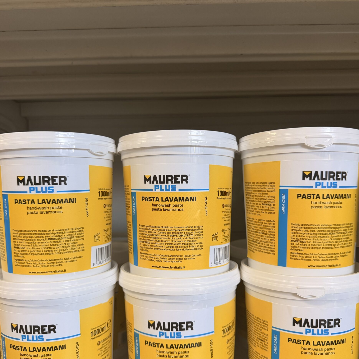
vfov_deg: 55.5
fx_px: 340
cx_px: 181
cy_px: 202
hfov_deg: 55.6
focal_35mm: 29
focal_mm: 6.76
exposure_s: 1/100
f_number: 1.78
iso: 160
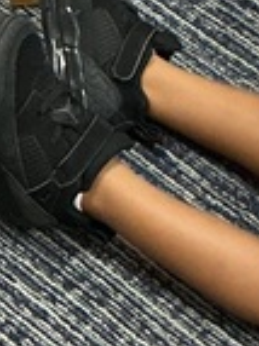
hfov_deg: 7.1
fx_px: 2078
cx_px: 102
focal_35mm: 208
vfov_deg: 9.3
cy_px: -157
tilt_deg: -49.4
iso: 160
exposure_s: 1/60
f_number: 1.8
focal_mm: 3
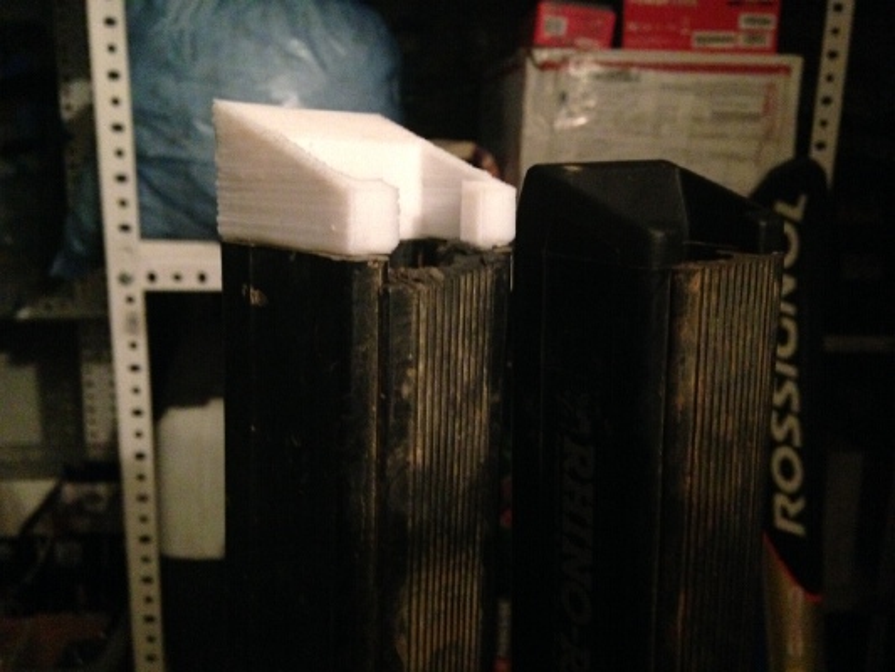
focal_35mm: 33
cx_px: 448
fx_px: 853
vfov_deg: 43.0
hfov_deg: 55.3
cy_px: 336
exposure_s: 1/15
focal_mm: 4.12
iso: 800
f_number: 2.4
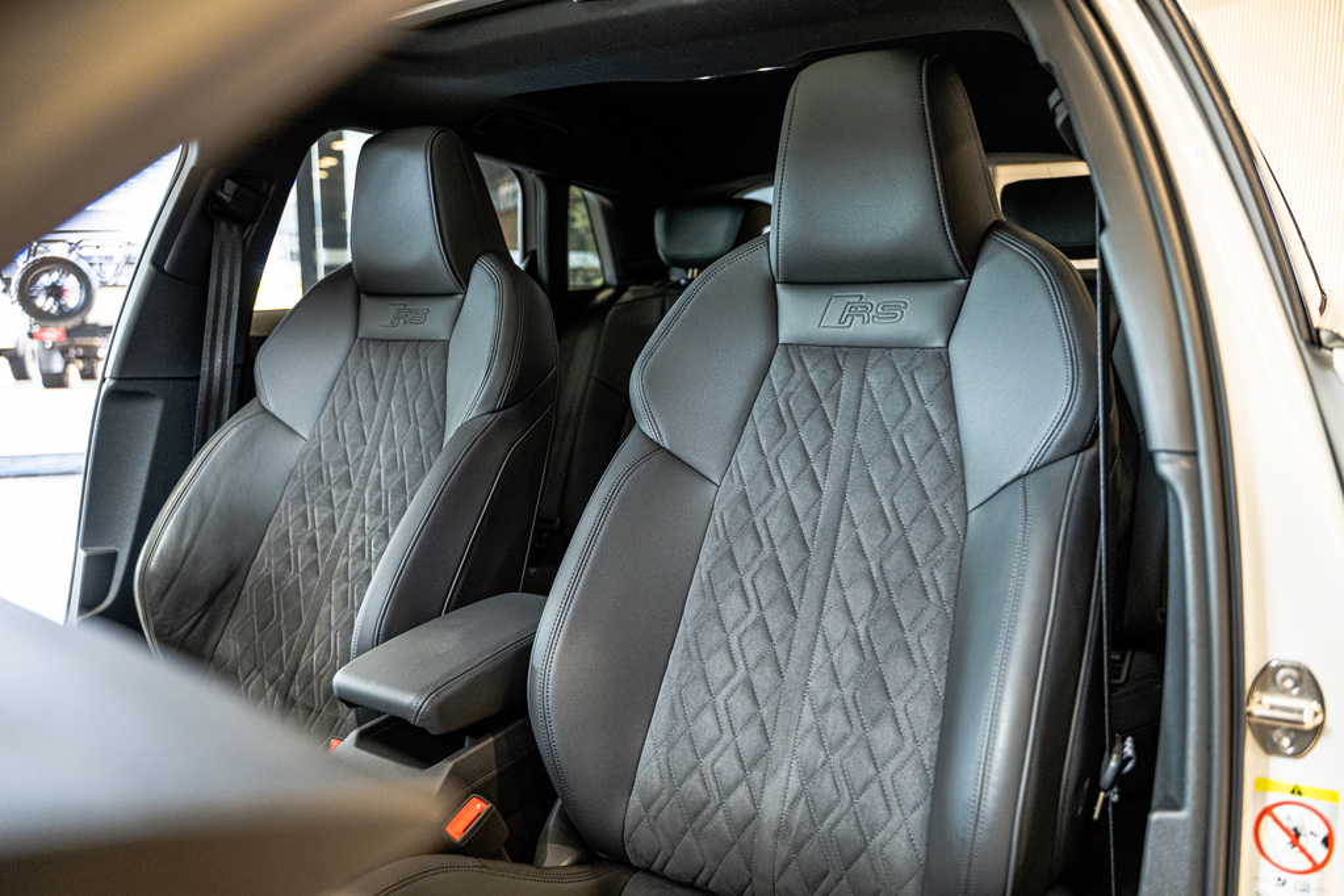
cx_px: 672
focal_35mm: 28
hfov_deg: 65.5
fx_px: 1045
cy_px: 448
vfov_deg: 46.4
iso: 1600
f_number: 2.8
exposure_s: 1/125
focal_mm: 28
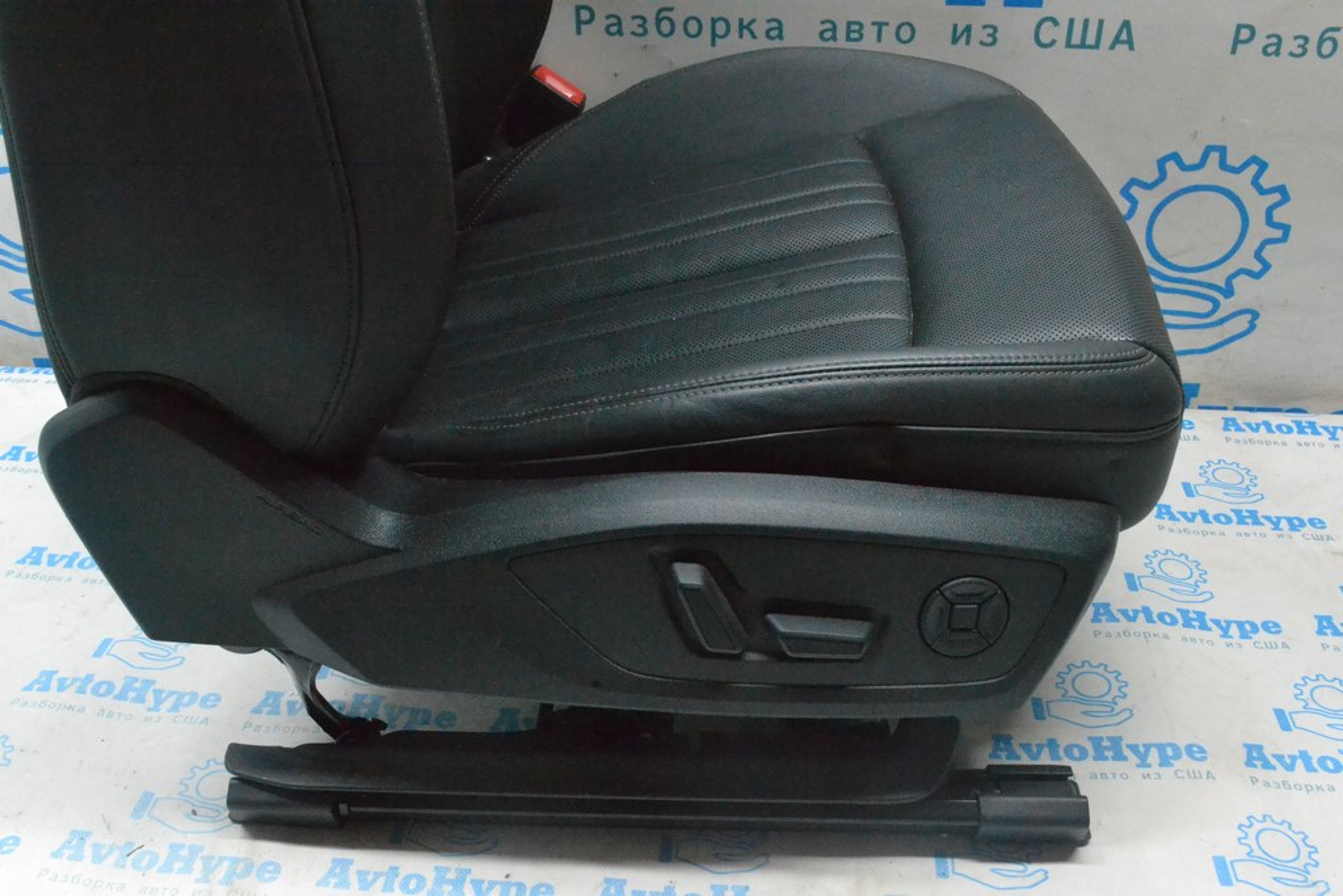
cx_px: 672
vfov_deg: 36.9
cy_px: 448
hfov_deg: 53.1
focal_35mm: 36
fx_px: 1343
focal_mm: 24
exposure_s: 1/125
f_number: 10
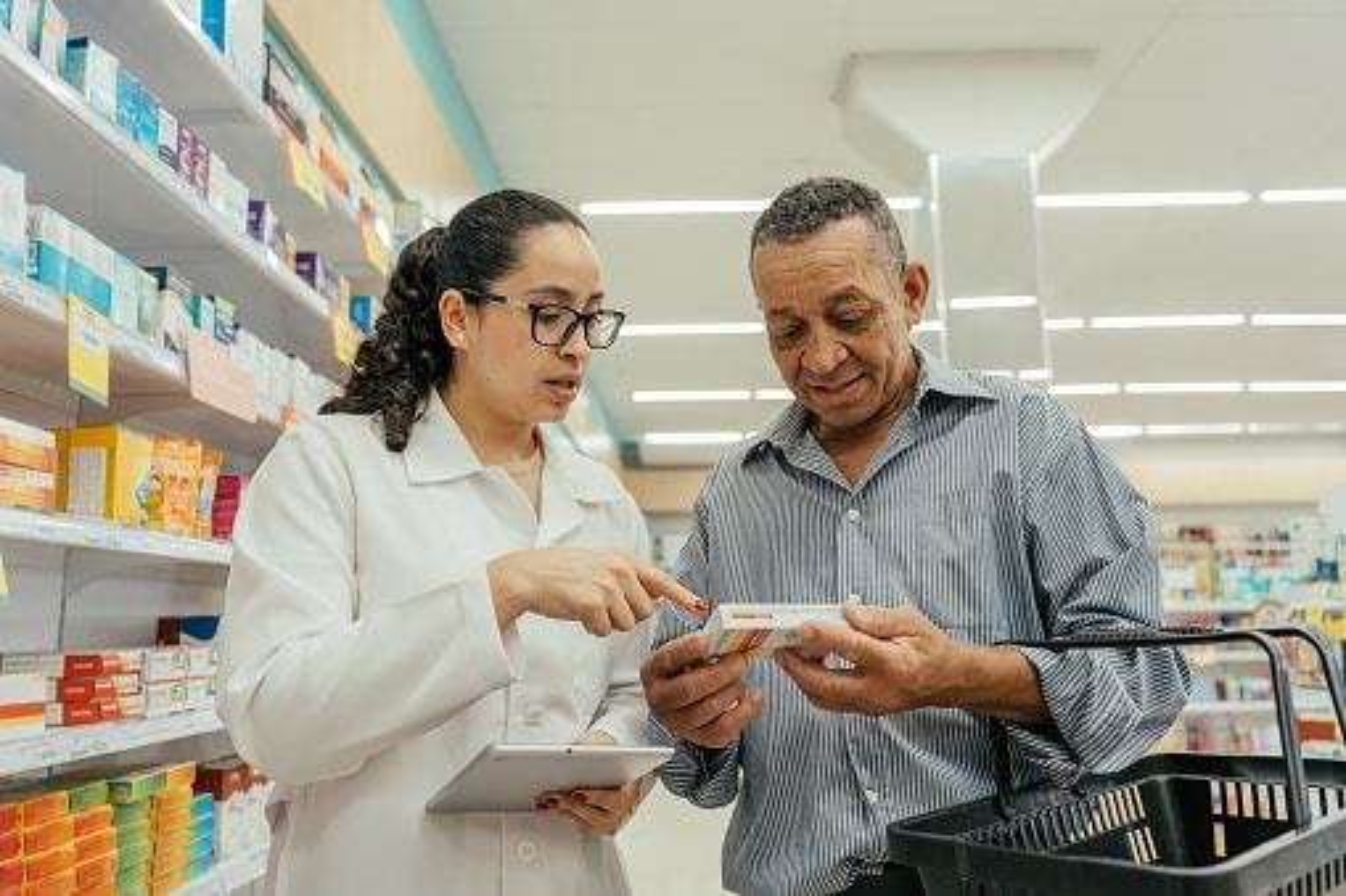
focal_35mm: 28
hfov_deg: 65.5
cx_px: 673
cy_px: 448
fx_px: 1046
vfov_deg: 46.4
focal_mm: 28
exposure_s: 1/250
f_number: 2.8
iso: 640
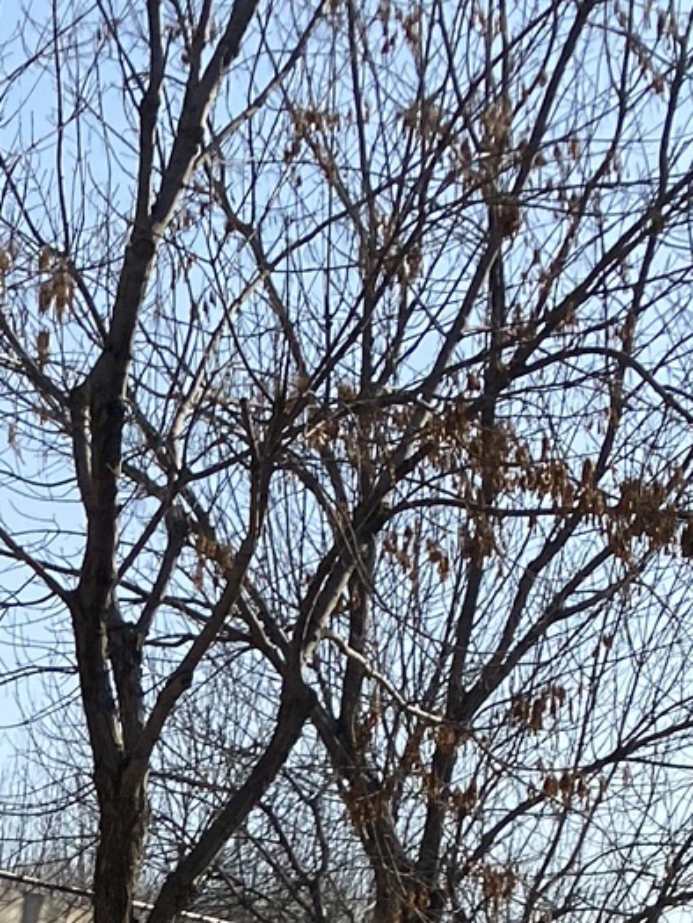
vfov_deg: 16.4
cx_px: -438
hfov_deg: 13.8
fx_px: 2642
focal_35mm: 99
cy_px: 1690
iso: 32
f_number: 1.8
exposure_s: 1/2222
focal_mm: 4.25
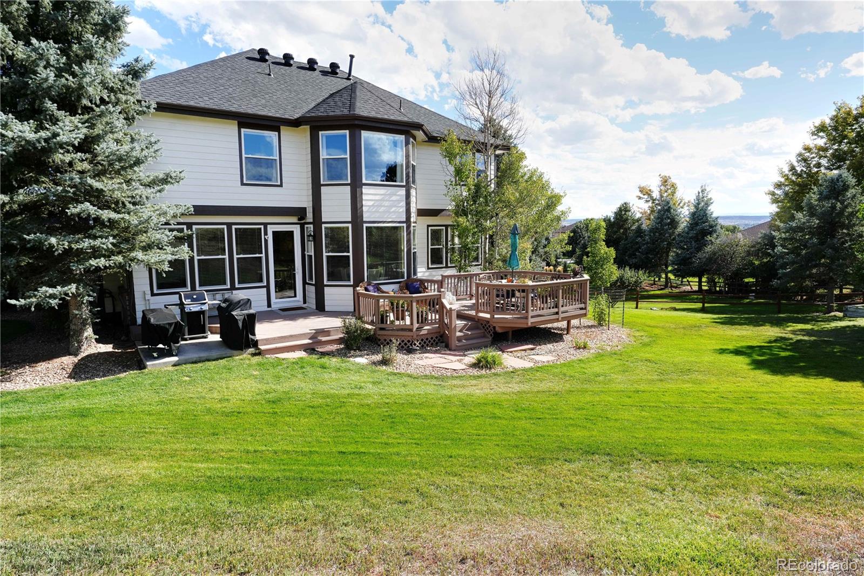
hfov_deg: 81.2
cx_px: 432
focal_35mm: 21
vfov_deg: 59.5
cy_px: 288
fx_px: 504
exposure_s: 1/800
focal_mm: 21
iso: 400
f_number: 8
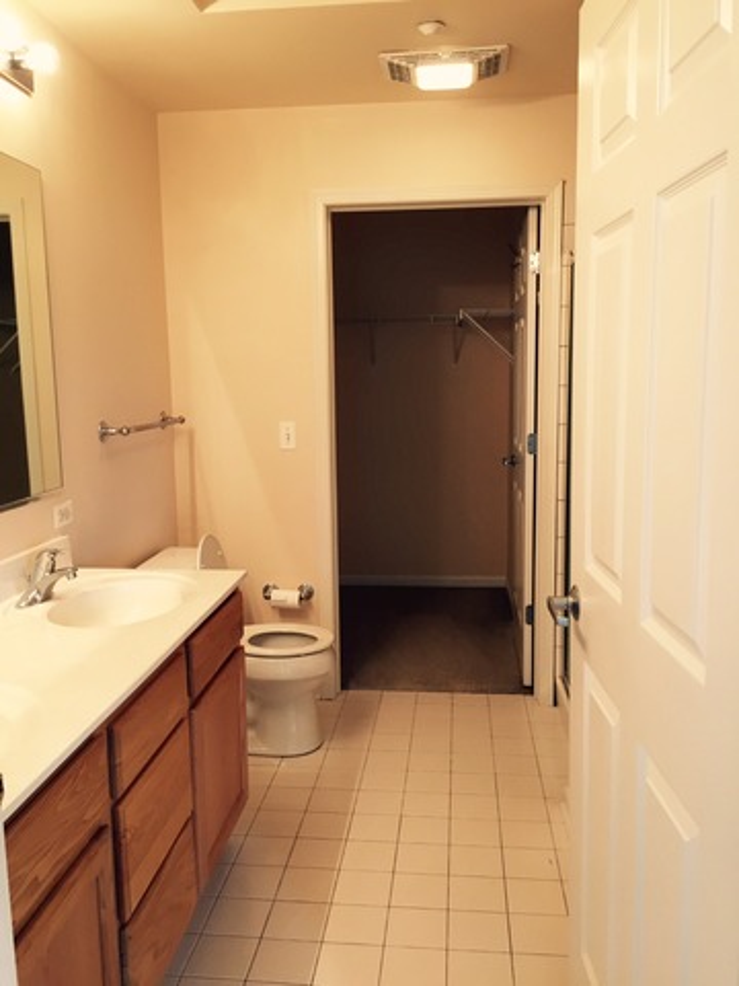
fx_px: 825
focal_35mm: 29
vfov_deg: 61.7
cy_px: 493
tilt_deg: -6.5
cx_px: 370
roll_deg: +0.9
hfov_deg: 48.2
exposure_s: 1/30
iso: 64
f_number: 2.2
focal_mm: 4.15
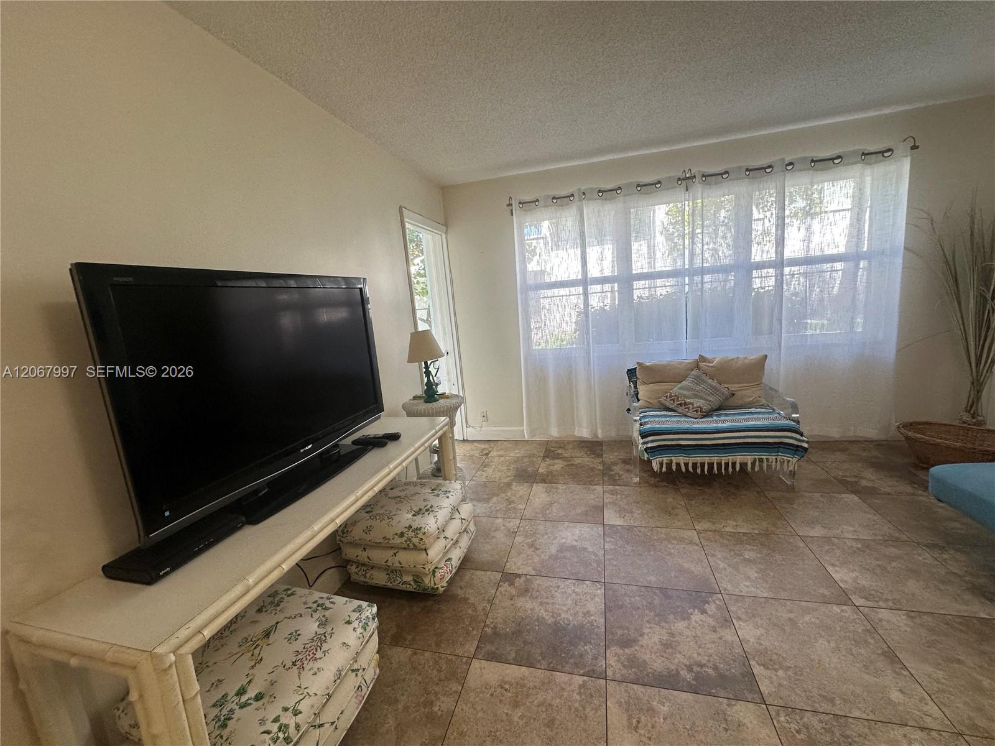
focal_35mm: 14
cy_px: 373
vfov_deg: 85.7
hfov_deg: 102.1
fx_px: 402
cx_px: 498
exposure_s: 1/120
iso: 125
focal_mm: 2.22
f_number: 2.2
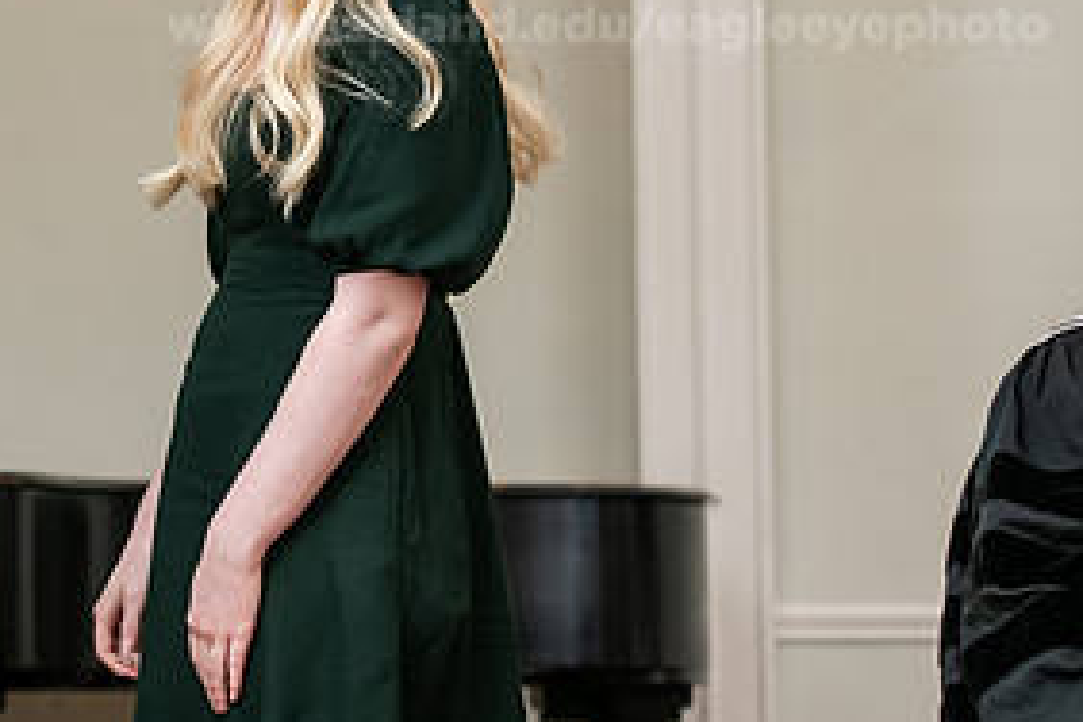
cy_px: 106
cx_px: -8
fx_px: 5565
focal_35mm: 185
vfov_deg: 7.4
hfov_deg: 11.0
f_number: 4.5
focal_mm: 90
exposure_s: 1/200
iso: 1600
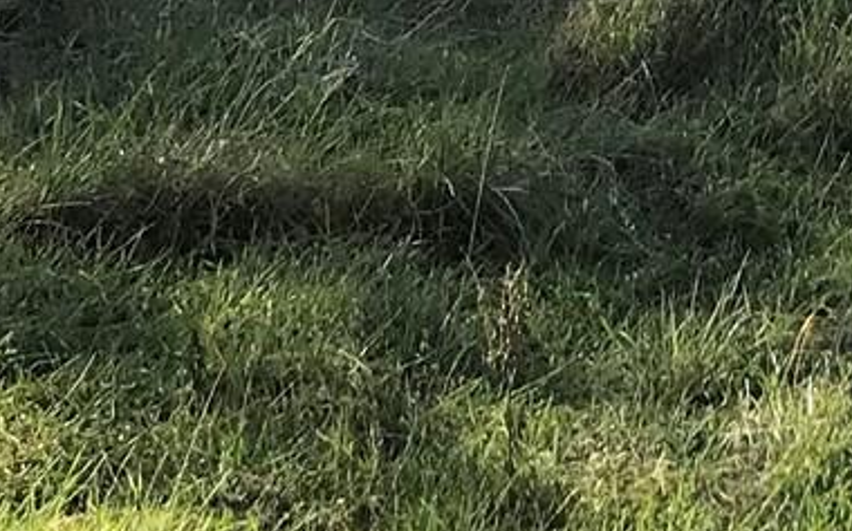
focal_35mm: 160
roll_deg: -0.4
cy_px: -688
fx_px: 3713
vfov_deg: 7.7
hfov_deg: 12.9
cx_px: 922
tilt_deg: -3.8
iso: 20
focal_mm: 3.99
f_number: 1.8
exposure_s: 1/1088
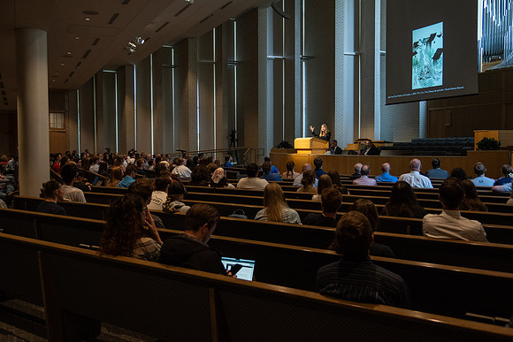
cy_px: 171
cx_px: 256
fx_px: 471
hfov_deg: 57.1
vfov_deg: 39.9
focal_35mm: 33
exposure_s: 1/250
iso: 2000
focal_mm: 32
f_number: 4
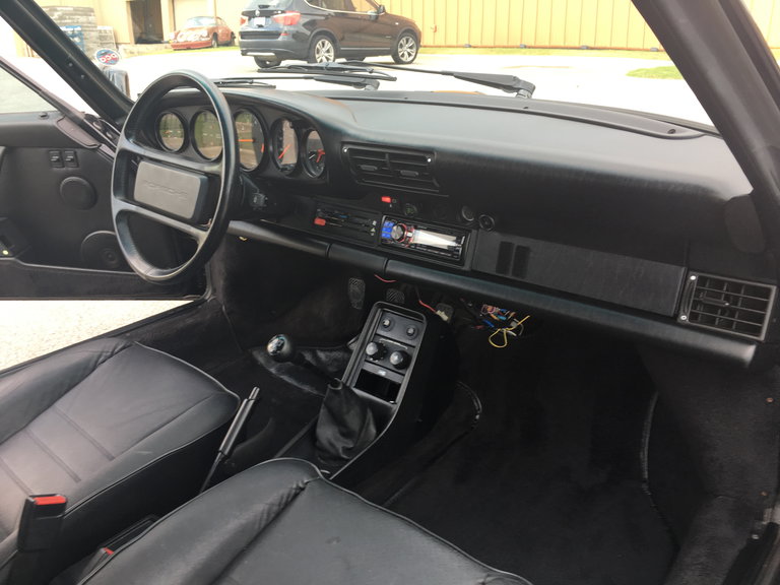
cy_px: 292
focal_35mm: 29
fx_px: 653
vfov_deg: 48.2
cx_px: 390
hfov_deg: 61.7
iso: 32
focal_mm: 4.15
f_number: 2.2
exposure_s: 1/40
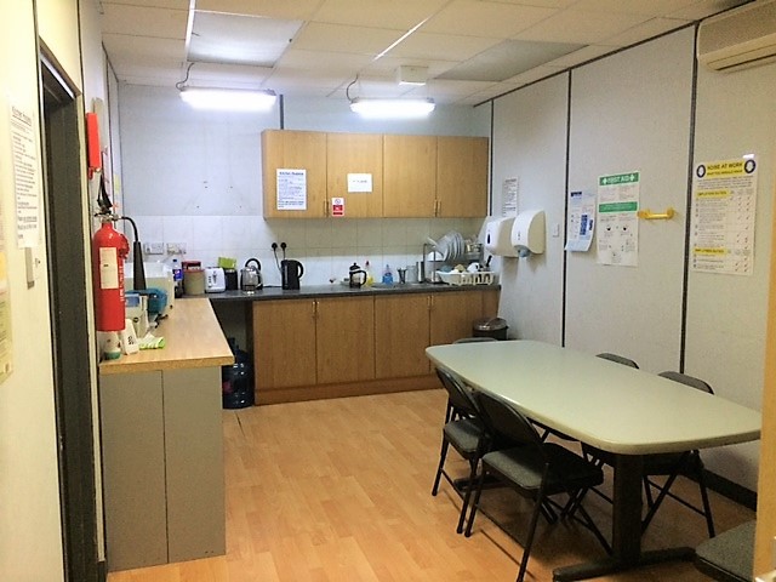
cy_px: 291
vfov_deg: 48.2
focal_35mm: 29
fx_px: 650
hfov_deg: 61.7
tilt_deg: -7.7
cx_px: 388
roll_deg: +0.9
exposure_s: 1/25
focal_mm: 4.15
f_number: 2.2
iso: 320
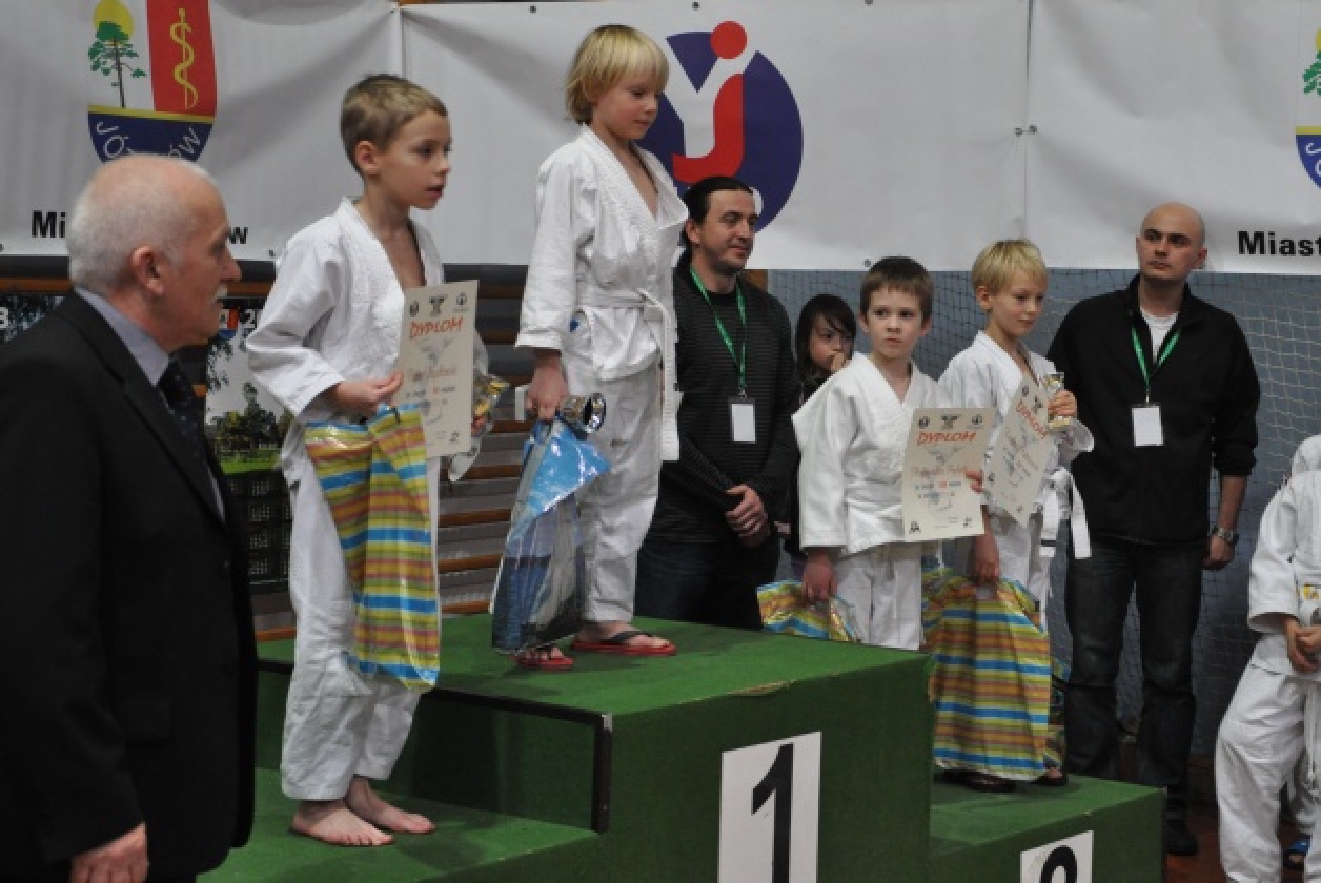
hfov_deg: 33.4
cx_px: 660
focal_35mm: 60
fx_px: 2204
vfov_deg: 22.7
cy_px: 442
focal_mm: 40
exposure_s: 1/60
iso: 1600
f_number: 4.5
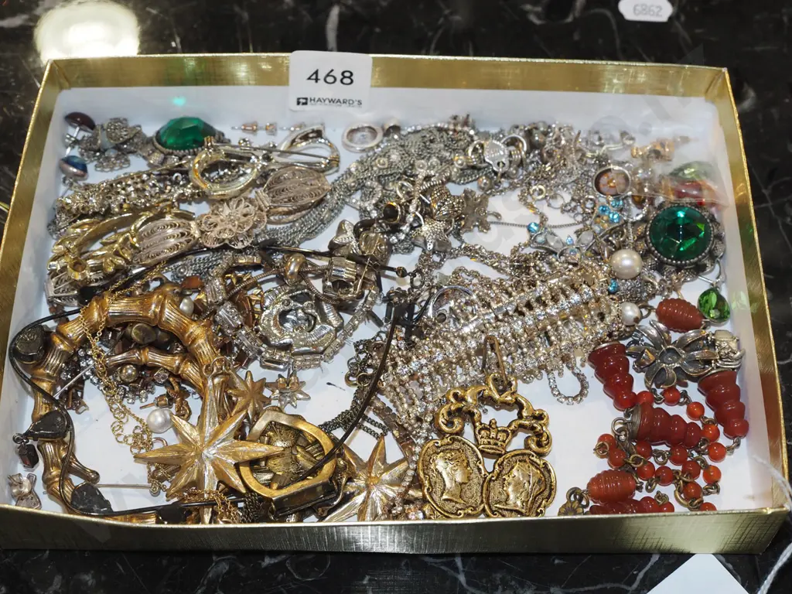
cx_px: 396
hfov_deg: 33.2
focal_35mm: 58
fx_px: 1327
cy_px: 297
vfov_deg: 25.2
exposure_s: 1/60
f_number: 5.6
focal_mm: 29
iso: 1000
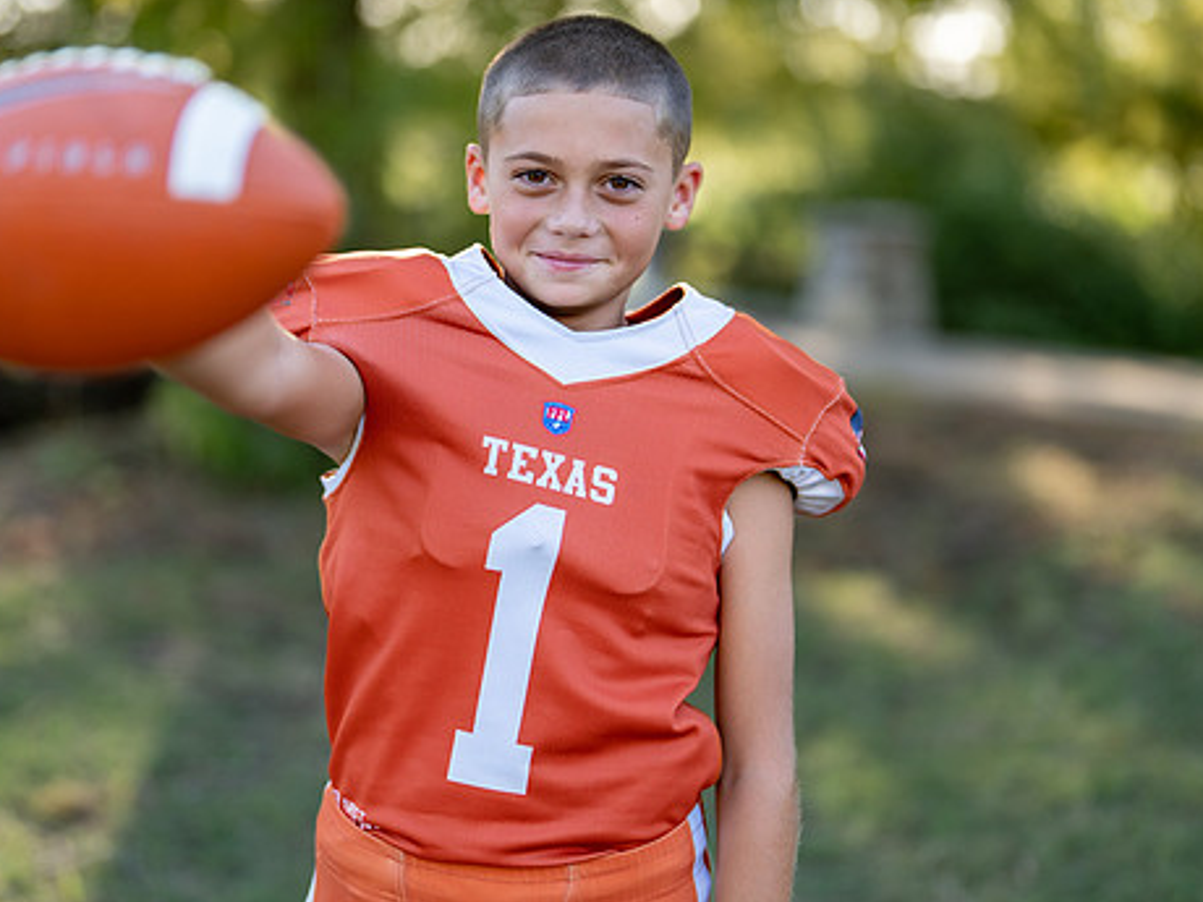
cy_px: 400
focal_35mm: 65
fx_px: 2259
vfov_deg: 22.6
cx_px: 573
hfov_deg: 29.8
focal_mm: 50
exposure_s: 1/1250
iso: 100
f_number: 1.2
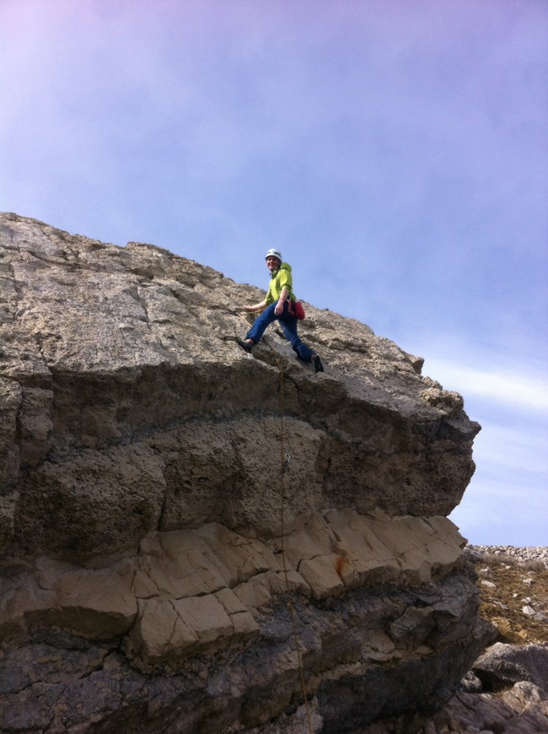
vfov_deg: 52.7
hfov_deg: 40.6
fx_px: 741
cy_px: 367
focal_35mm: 35
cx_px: 274
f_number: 2.8
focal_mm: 3.85
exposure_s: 1/1077
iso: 80
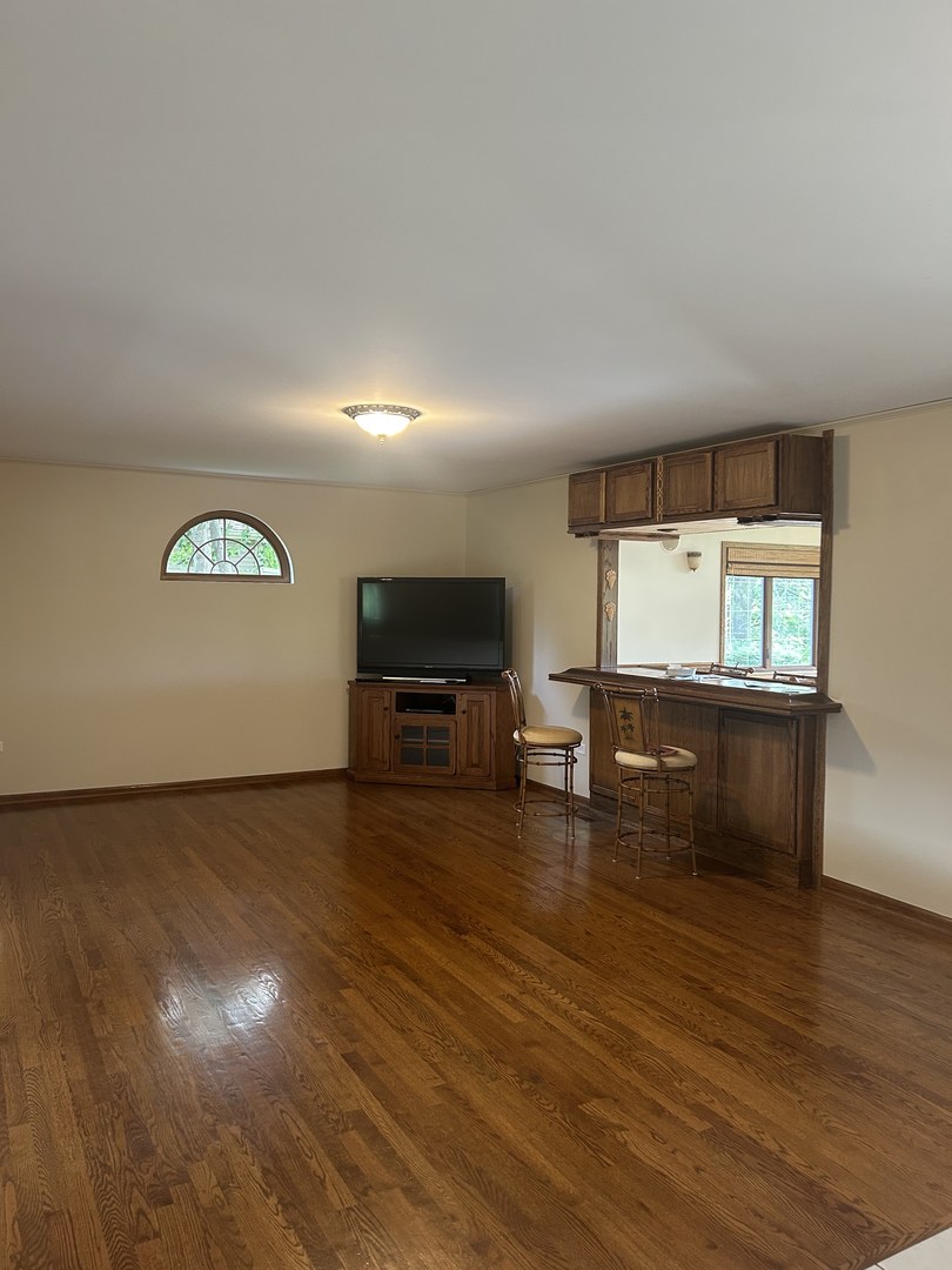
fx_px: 953
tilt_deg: -1.7
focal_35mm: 26
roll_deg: +0.0
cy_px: 635
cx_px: 476
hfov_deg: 53.1
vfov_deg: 67.3
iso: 200
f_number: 1.5
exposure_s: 1/60
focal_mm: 5.7
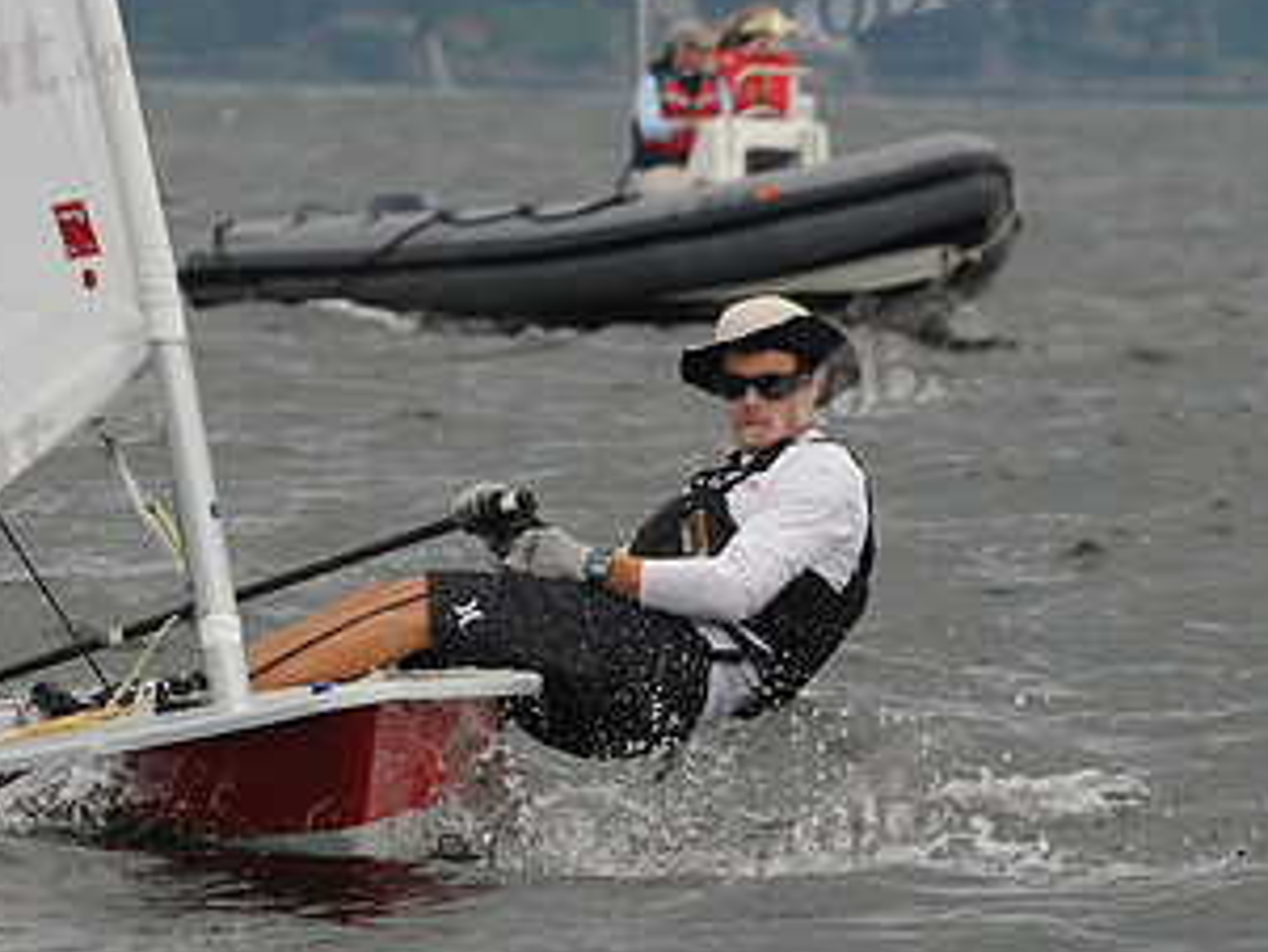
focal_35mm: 610
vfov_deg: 2.4
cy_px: 651
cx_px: 383
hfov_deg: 3.2
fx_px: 22353
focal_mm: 220
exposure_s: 1/500
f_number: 7.1
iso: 200
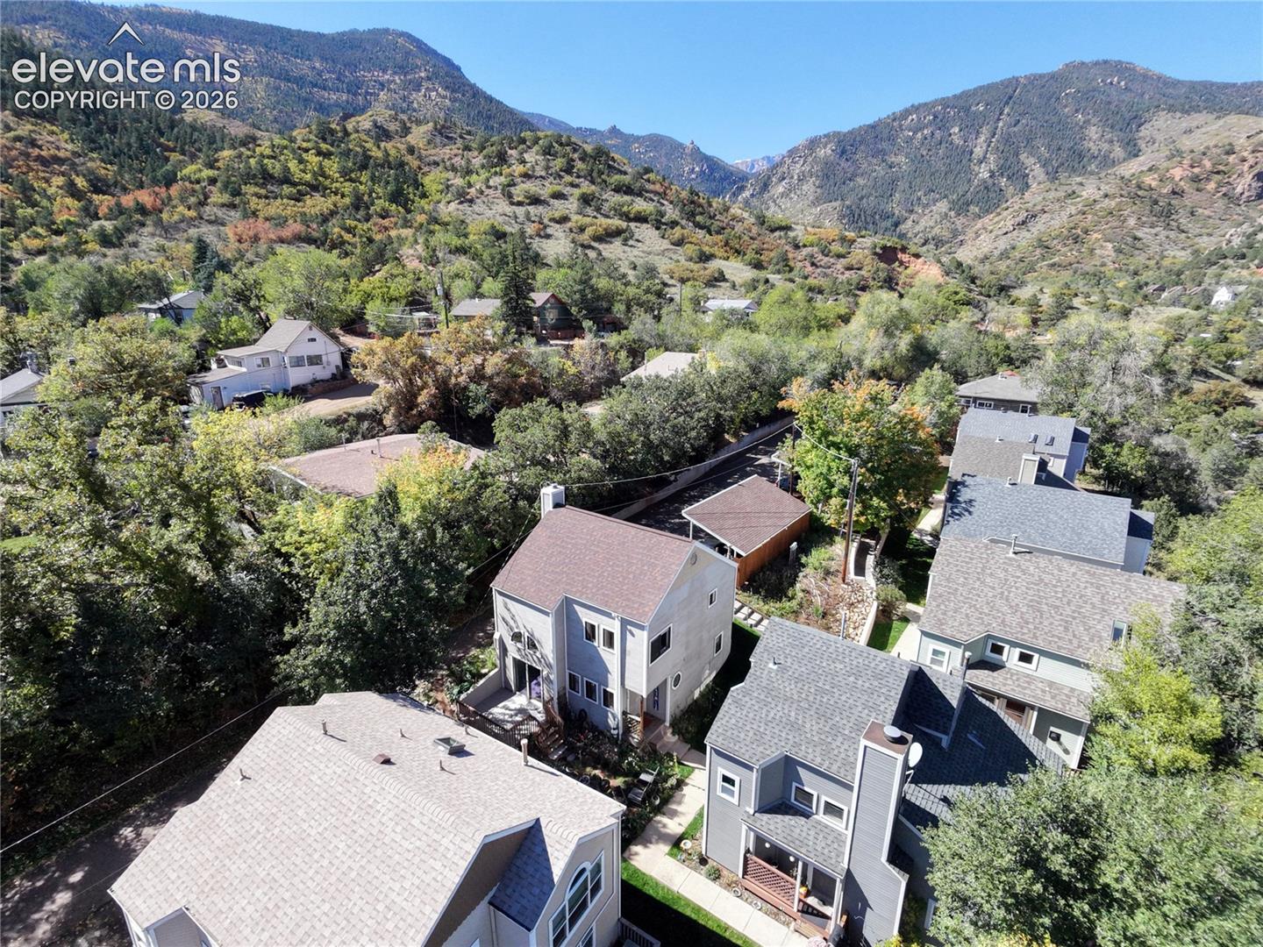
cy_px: 474
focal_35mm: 16
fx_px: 584
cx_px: 632
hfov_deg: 94.5
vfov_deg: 78.1
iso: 290
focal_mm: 3
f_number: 2.2
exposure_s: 1/800
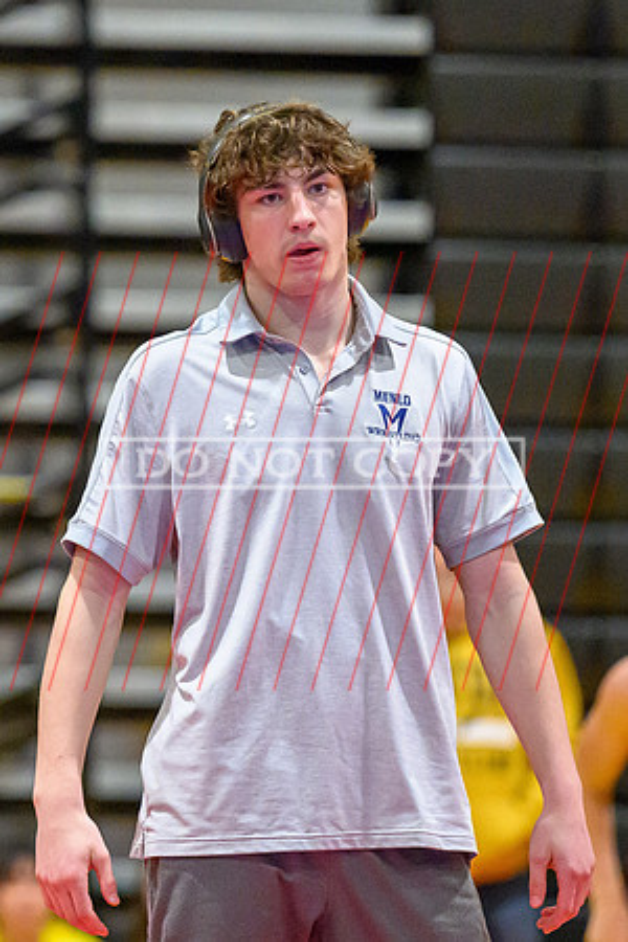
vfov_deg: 5.7
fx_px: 9469
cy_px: 448
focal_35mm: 362
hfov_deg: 3.8
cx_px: 133
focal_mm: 170
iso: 12800
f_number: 2.8
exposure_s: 1/800
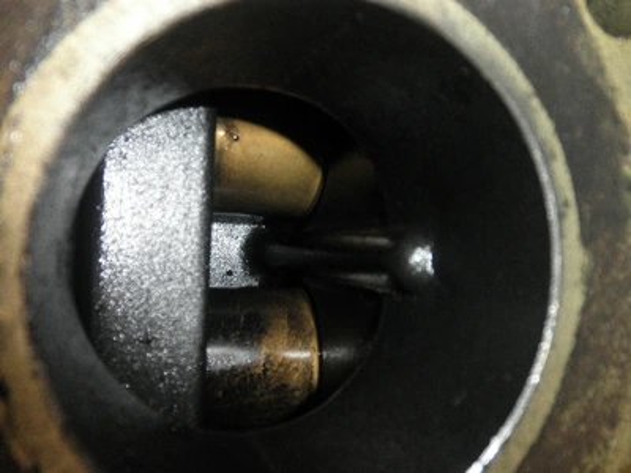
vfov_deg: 49.7
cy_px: 236
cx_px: 316
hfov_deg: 63.4
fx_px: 510
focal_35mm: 28
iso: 160
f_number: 3
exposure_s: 1/30
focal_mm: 5
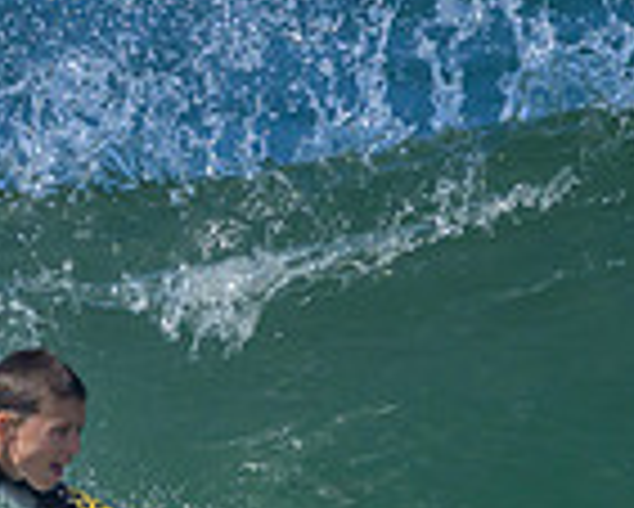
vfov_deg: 0.4
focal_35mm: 4317
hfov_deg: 0.4
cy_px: 717
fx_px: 81060
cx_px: 22
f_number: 9
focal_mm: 1120
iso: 1400
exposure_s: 1/4000
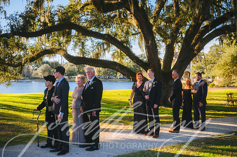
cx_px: 118
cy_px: 78
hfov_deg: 48.5
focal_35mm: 40
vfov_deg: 33.4
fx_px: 263
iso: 100
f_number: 2.8
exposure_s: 1/640
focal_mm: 40
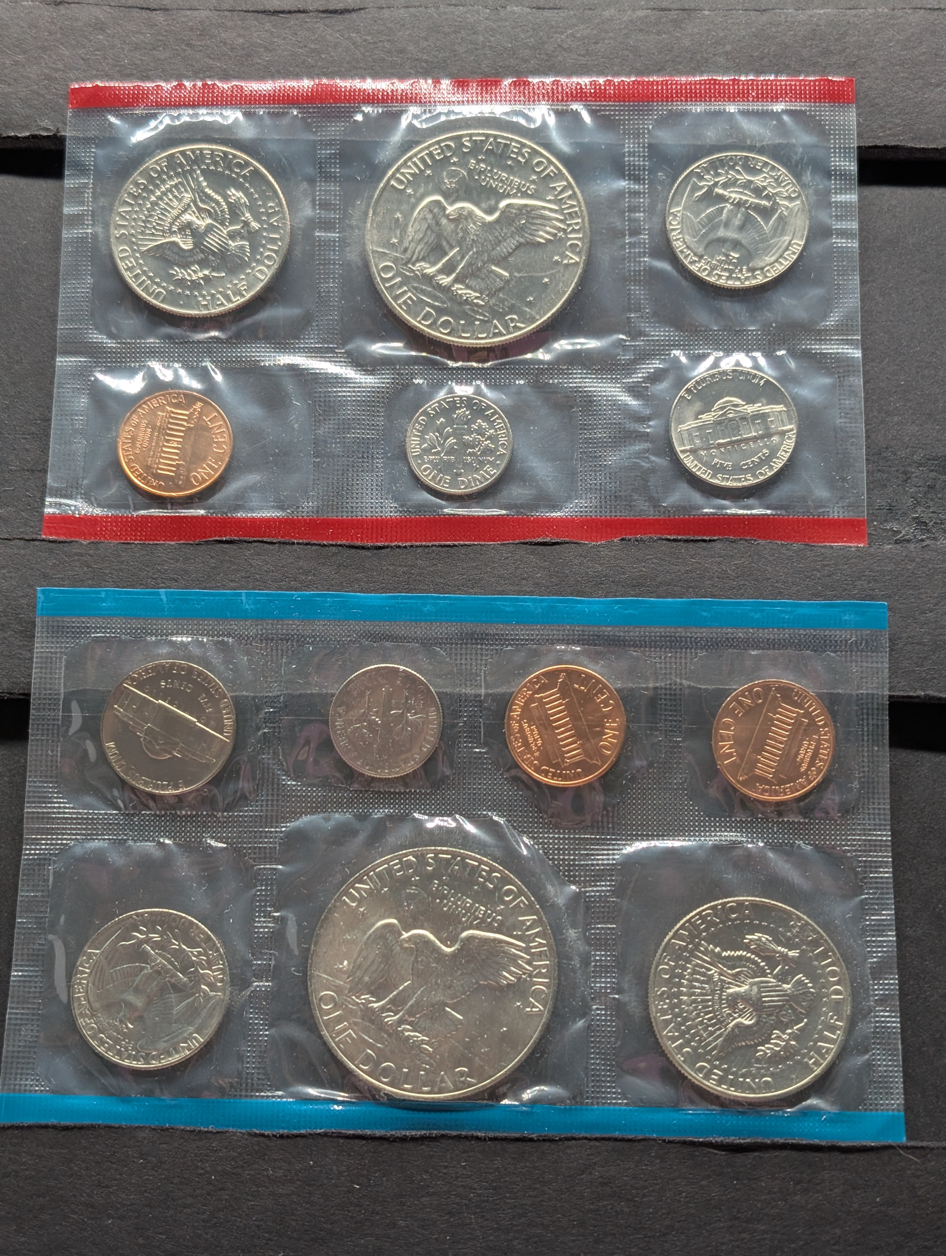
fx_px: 1781
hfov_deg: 29.7
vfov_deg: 38.9
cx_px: 473
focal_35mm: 49
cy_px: 628
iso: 86
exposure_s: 1/96.3
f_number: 1.68
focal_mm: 6.9
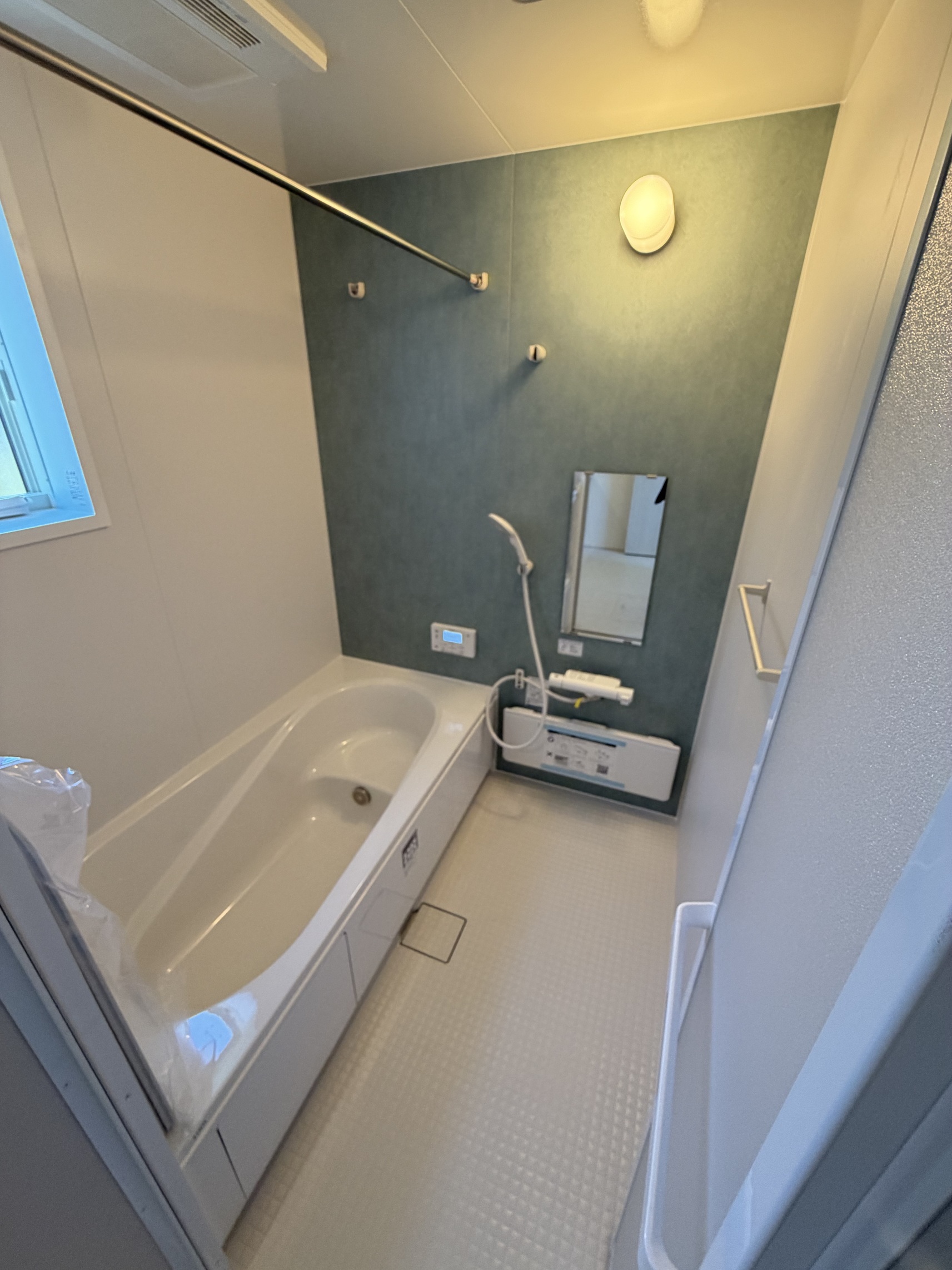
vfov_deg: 102.1
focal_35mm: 14
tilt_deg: -25.0
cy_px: 635
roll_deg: -0.9
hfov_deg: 85.7
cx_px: 476
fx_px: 513
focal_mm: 2.22
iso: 250
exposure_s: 1/60
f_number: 2.2
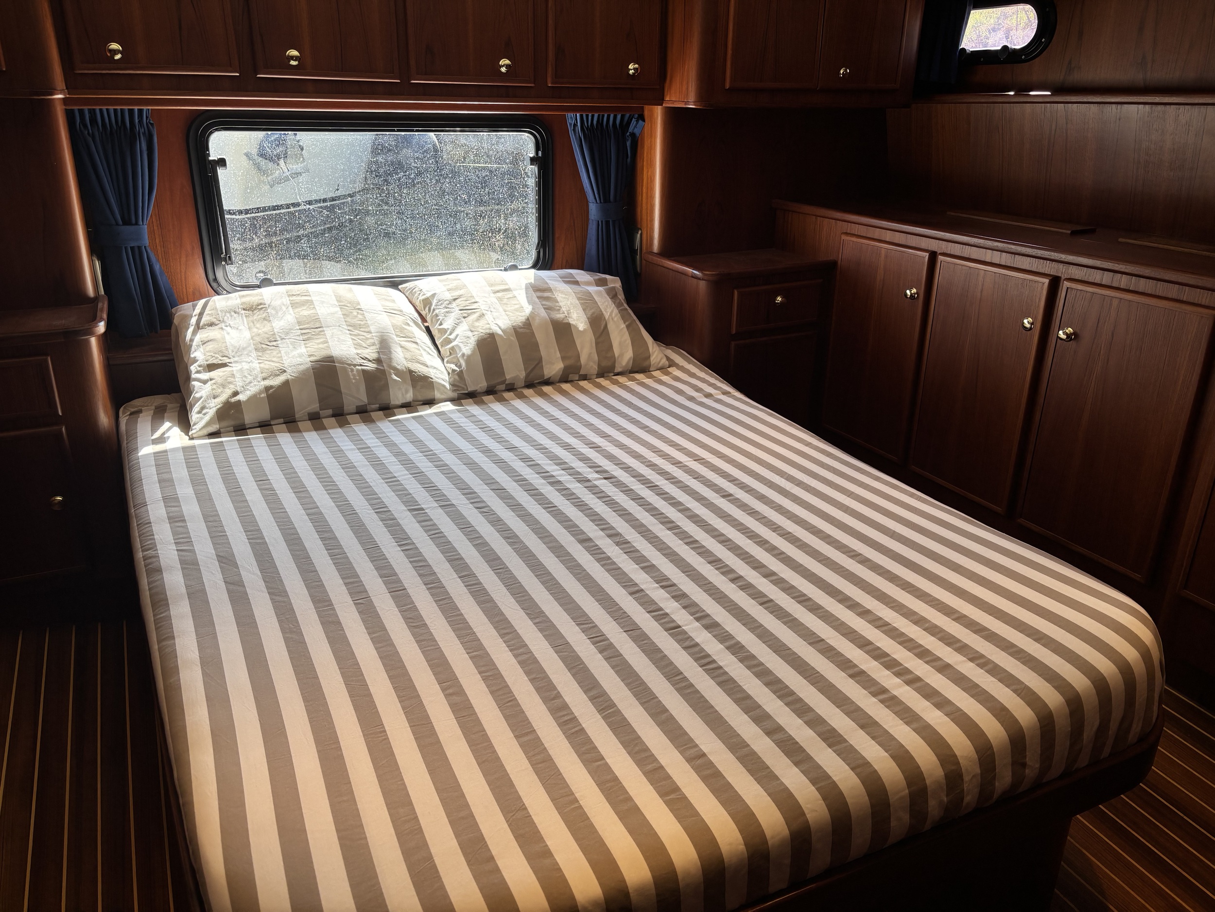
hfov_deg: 67.3
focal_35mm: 26
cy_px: 456
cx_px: 608
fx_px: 913
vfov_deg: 53.1
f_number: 1.6
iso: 40
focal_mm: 5.96
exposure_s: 1/228
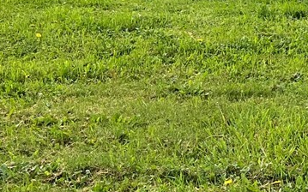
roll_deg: +0.4
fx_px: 1032
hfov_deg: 14.4
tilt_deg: -9.5
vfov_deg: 10.5
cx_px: 595
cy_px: -11
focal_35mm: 123
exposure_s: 1/2208
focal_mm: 5.7
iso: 50
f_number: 1.5
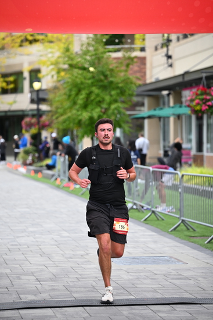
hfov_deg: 12.5
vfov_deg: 18.6
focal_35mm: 110
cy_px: 160
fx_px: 976
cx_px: 106
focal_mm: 110
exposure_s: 1/2000
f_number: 2.8
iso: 640
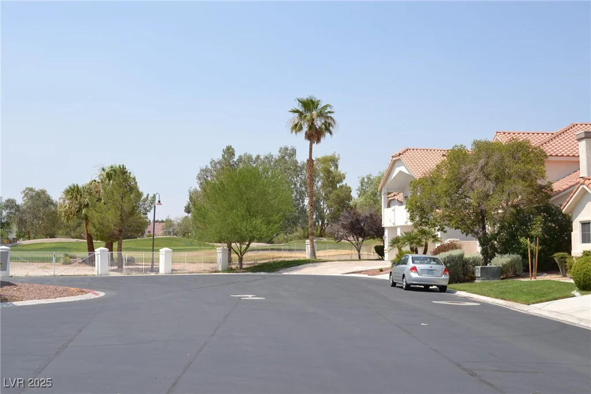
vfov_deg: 34.2
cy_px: 197
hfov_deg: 49.5
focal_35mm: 39
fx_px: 640
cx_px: 296
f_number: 10
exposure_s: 1/200
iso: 100
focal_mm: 26
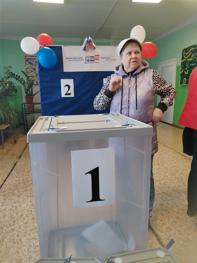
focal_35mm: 26
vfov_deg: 67.3
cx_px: 98
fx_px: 197
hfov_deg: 53.1
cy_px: 132
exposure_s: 1/60
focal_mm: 4.75
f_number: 1.8
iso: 330
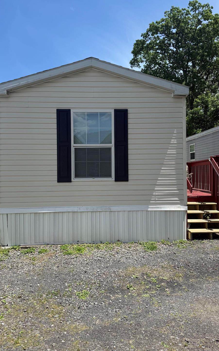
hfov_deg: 46.0
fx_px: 258
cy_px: 166
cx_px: 109
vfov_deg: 68.3
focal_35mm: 27
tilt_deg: +1.2
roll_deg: +0.0
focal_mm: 6.76
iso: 80
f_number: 1.78
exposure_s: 1/4167
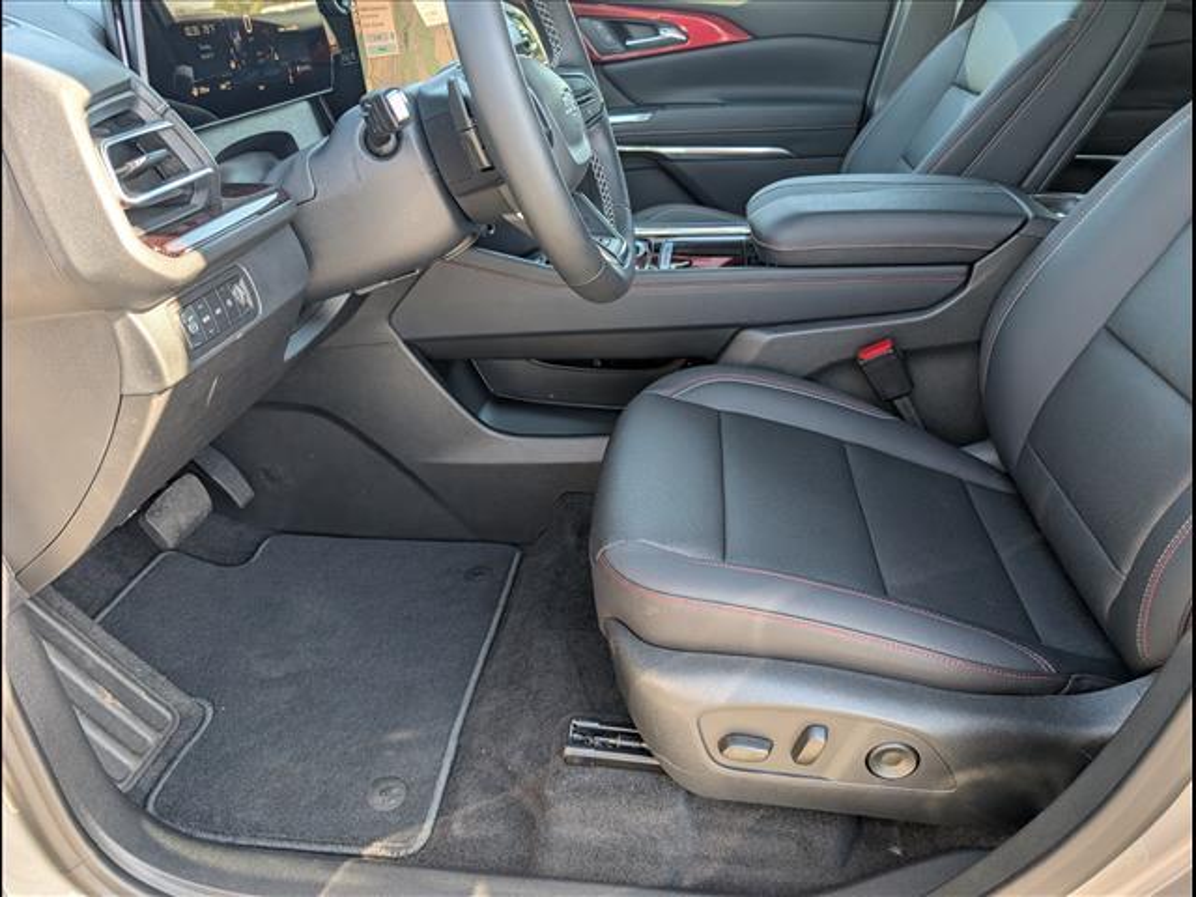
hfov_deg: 71.6
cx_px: 598
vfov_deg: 56.8
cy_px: 448
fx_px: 829
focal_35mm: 24
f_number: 1.68
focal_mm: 6.9
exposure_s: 1/312
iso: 128
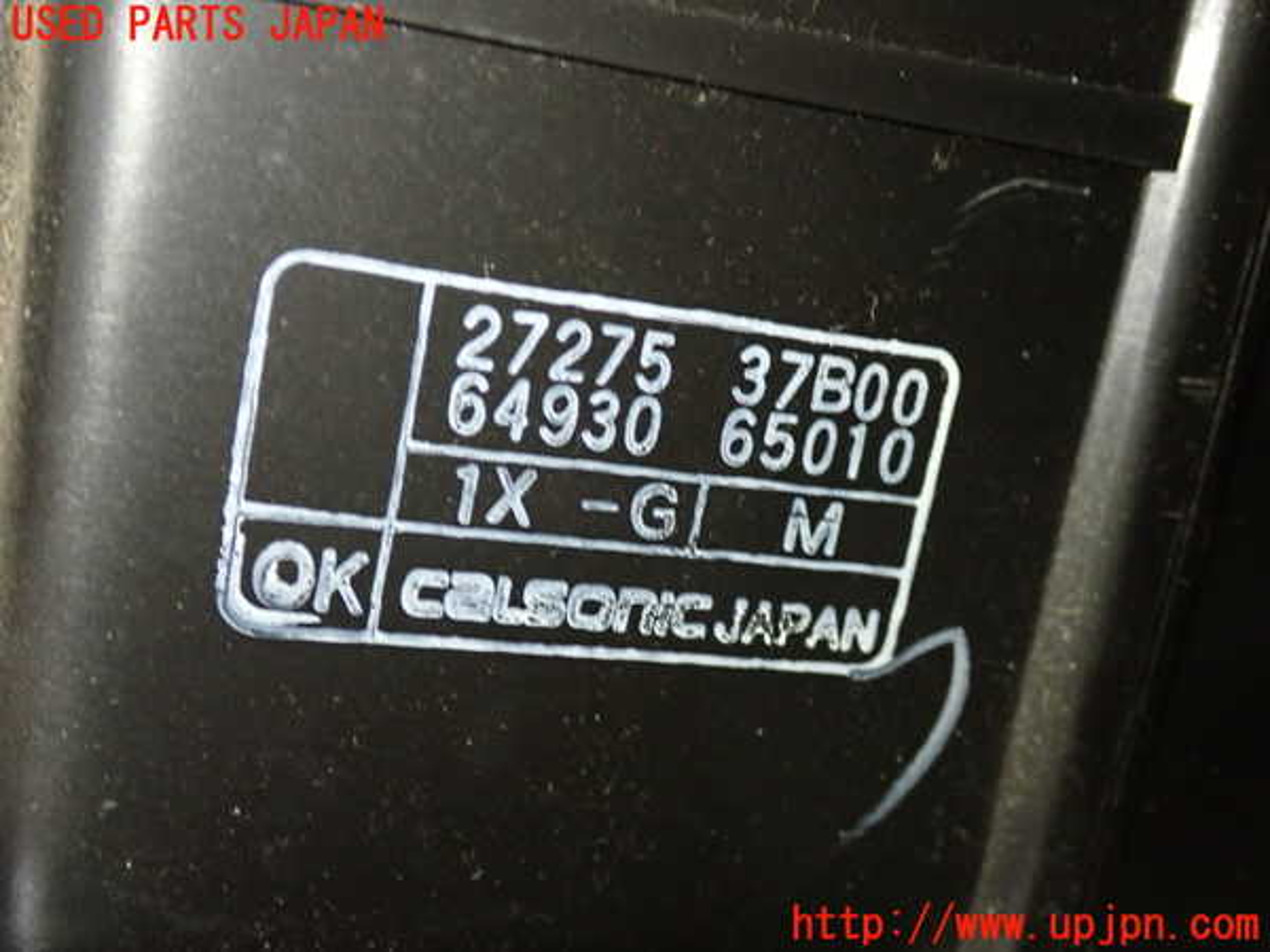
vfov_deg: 30.9
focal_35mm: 47
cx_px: 635
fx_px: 1724
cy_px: 476
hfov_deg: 40.4
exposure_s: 1/50
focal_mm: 8.4
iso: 800
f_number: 3.1
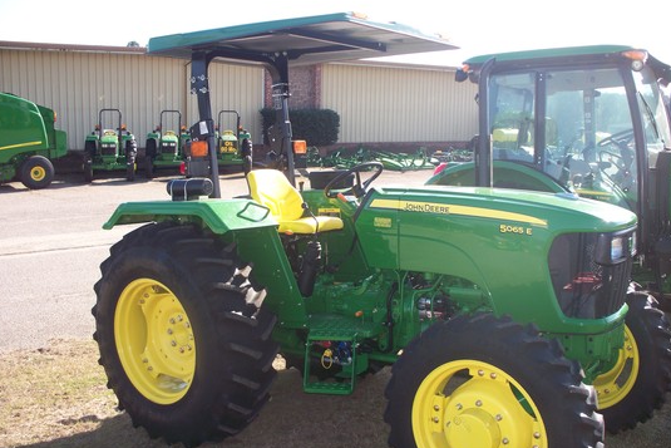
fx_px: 690
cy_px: 237
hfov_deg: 51.9
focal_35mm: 37
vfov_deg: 36.0
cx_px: 332
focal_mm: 7.54
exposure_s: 1/400
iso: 80
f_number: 2.8
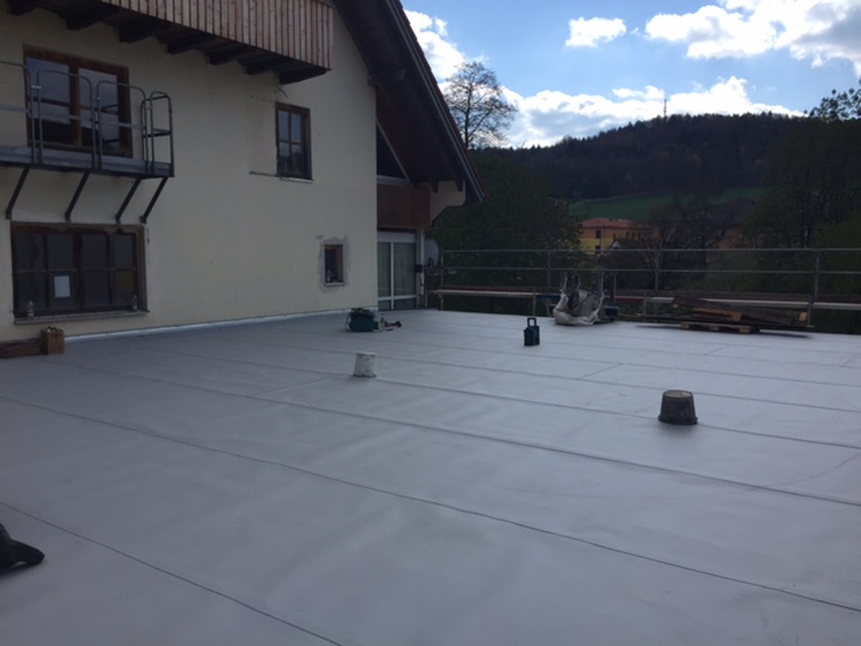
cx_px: 430
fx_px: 721
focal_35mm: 29
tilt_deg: -8.2
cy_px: 323
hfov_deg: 61.7
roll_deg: +0.3
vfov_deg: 48.2
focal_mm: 4.15
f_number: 2.2
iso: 32
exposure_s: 1/2639
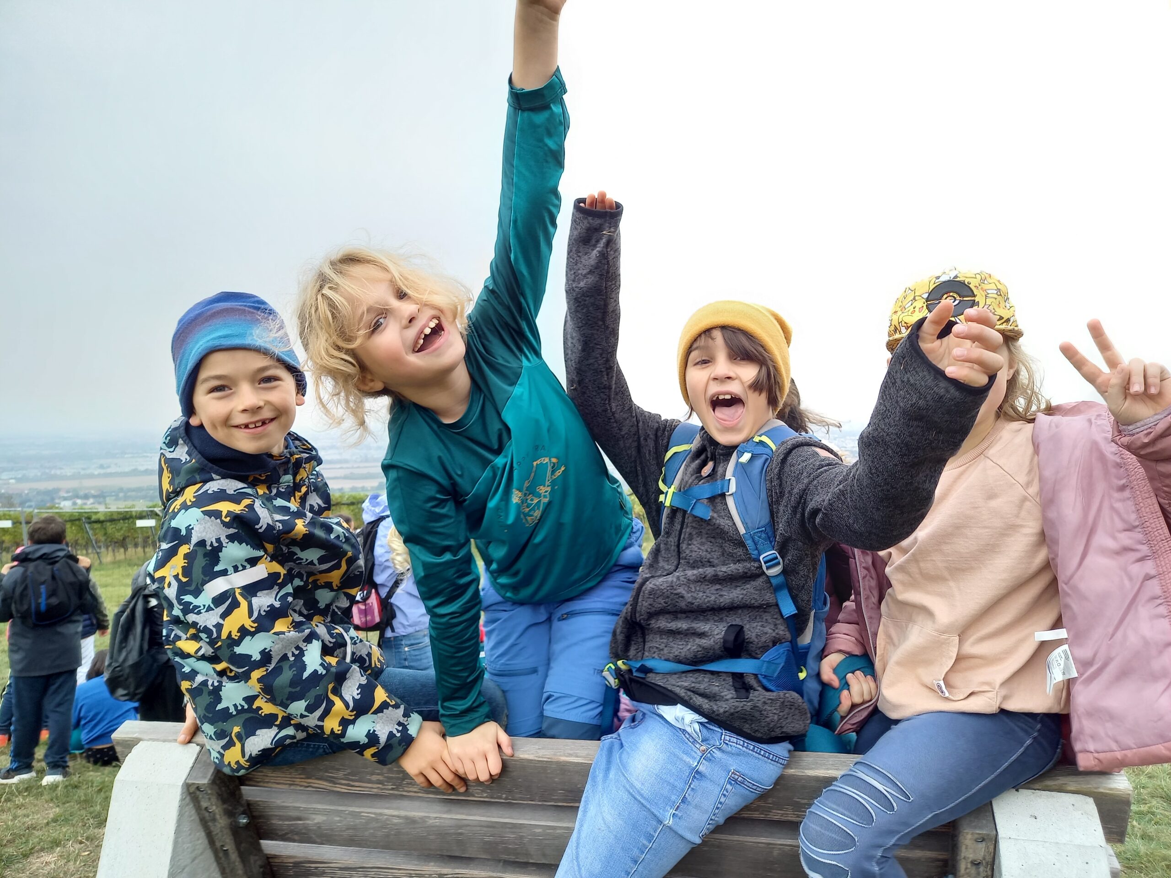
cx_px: 586
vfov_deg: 54.9
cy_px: 439
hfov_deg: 69.4
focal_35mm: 25
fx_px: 846
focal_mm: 4.65
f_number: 1.8
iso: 50
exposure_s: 1/100
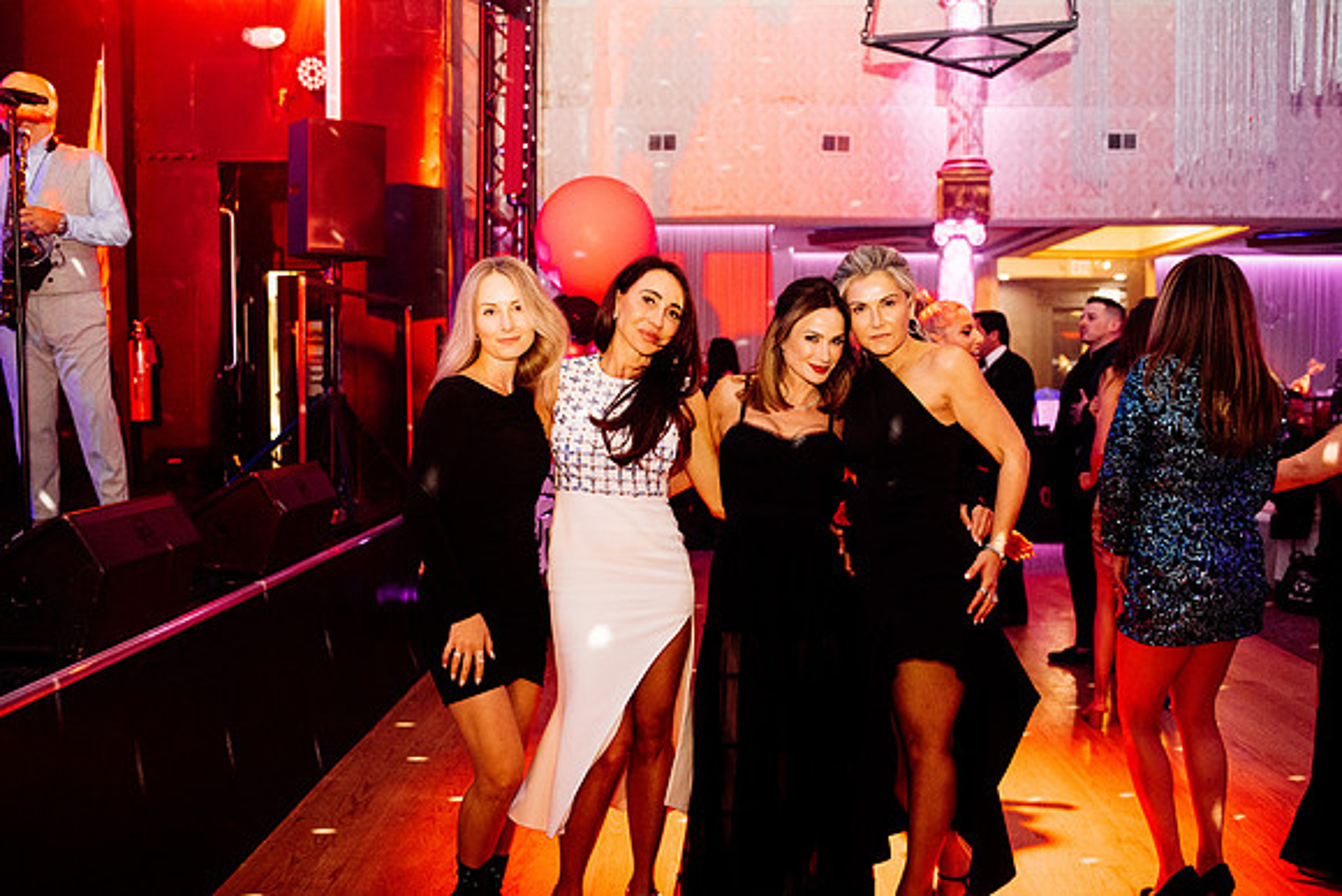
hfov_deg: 54.4
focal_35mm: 35
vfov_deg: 37.9
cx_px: 671
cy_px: 448
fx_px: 1305
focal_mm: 35
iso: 2000
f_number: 2.8
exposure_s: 1/200
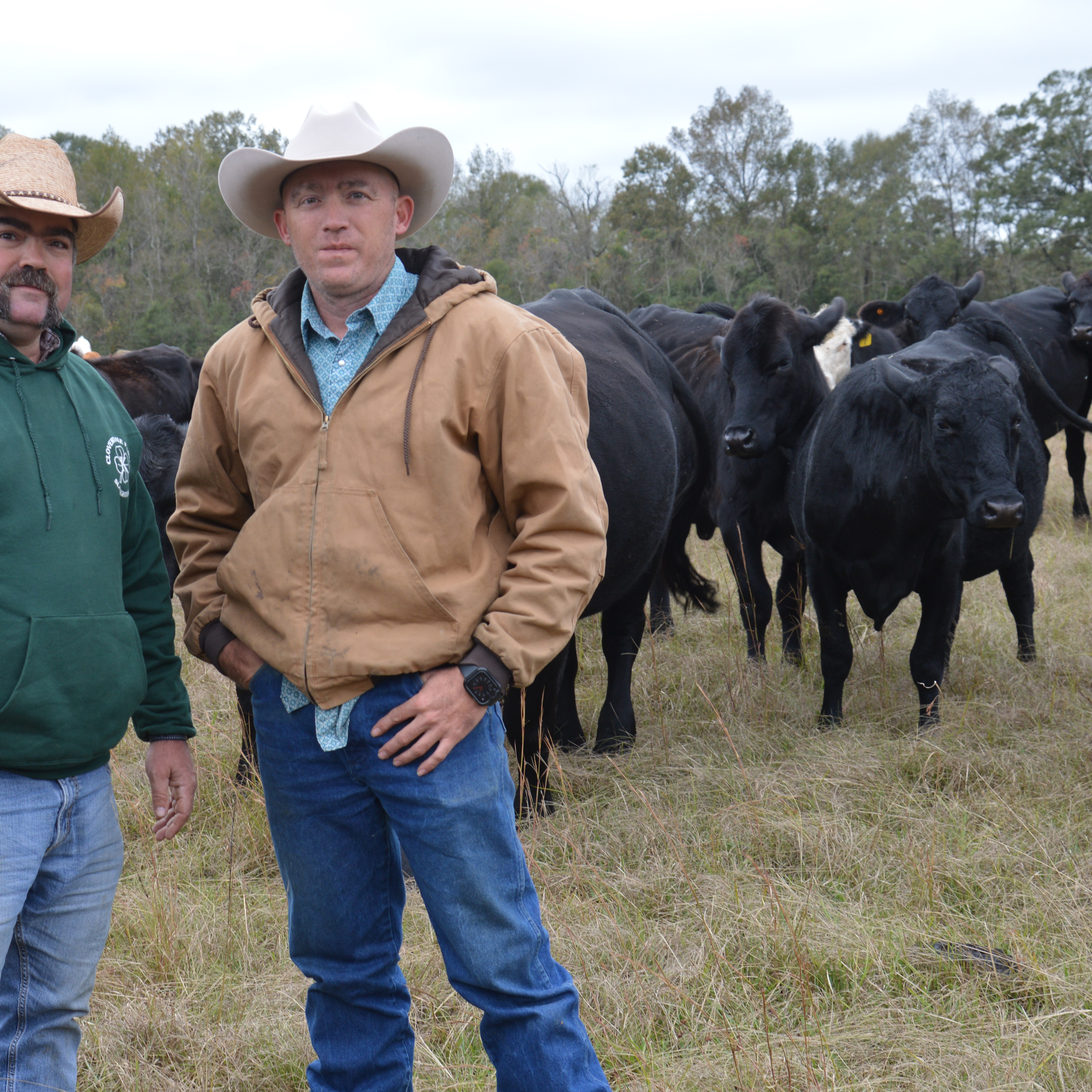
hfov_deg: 27.6
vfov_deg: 27.7
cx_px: 370
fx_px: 2213
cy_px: 545
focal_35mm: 62
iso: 180
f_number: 5.6
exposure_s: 1/125
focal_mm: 32
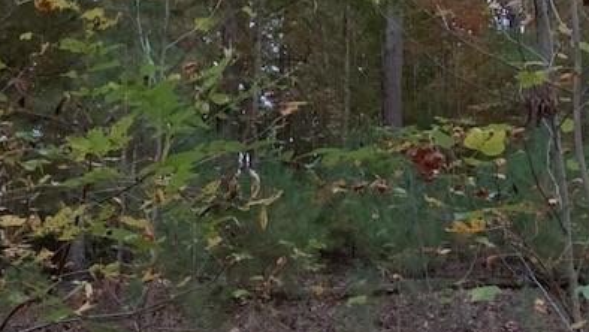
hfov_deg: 44.0
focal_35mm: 46
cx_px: 202
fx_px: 719
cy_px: 233
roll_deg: -2.1
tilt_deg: +14.6
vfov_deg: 25.8
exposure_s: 1/16
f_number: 1.8
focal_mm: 4.25
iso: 2000
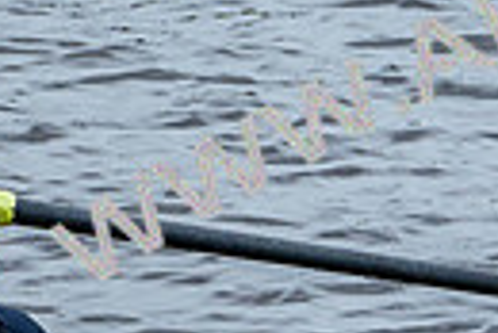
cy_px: 346
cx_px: -230
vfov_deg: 0.7
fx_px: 26700
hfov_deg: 1.1
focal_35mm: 1928
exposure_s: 1/1000
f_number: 6.3
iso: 2500
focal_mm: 433
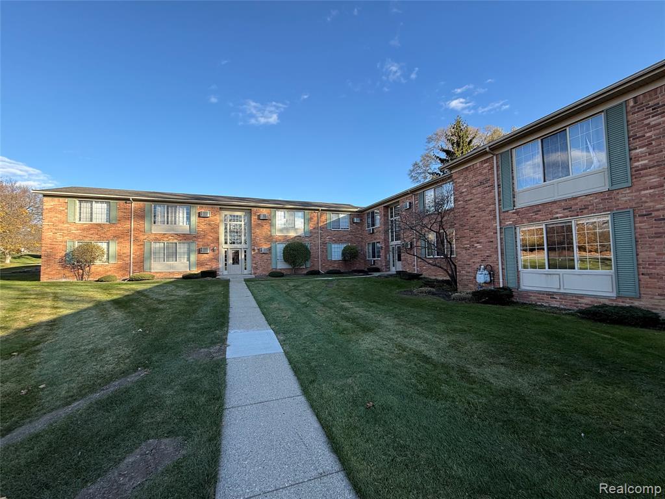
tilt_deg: +3.0
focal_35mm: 14
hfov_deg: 102.1
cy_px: 250
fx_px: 269
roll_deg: +1.5
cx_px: 332
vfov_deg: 85.7
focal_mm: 2.22
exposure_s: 1/540
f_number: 2.2
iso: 50
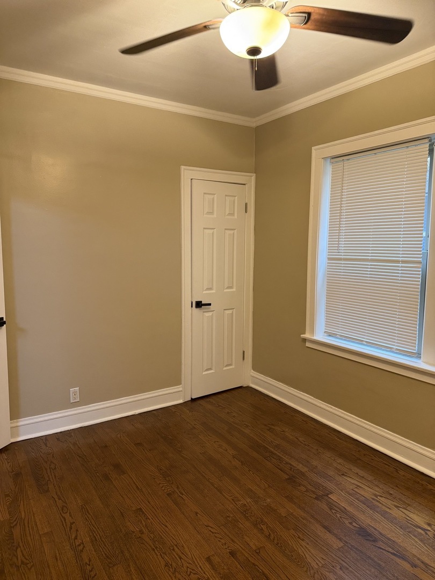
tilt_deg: -5.7
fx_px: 402
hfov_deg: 56.8
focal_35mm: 24
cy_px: 290
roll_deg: -0.9
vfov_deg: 71.6
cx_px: 218
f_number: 1.78
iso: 250
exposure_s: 1/60
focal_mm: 6.76
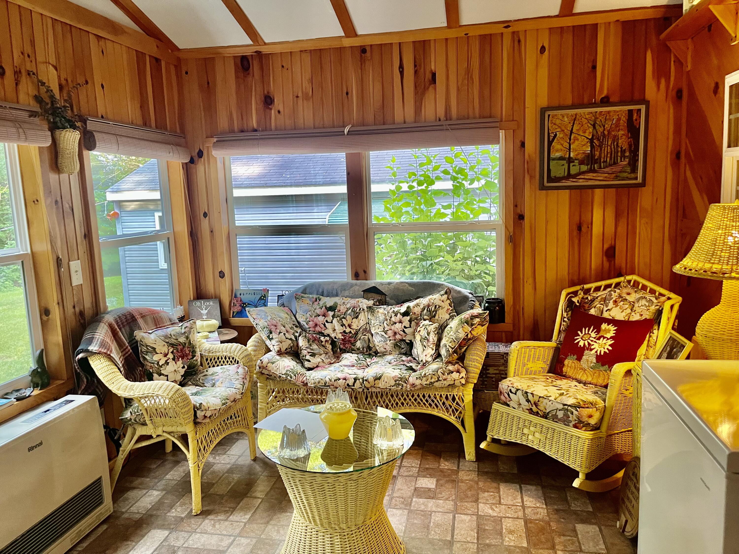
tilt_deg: -8.4
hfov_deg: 67.3
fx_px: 555
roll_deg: +2.1
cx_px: 370
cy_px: 277
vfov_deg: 53.1
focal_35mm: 26
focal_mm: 5.1
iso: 250
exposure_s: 1/60
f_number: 1.6
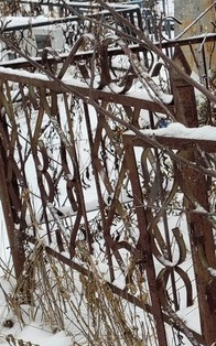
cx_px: 303
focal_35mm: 90
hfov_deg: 13.8
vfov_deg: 23.0
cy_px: 218
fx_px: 848
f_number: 1.75
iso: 112
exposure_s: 1/233
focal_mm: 4.77
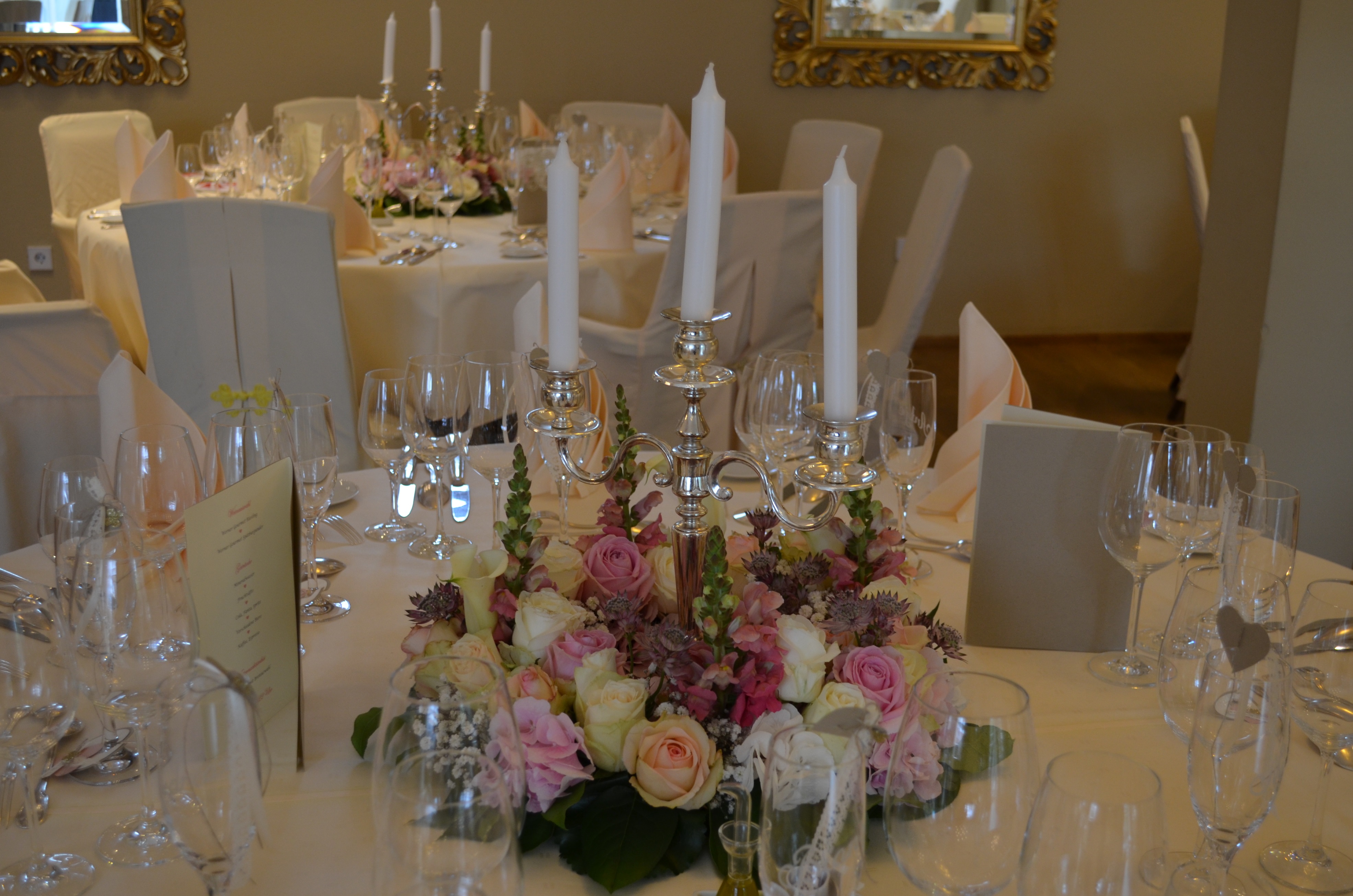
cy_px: 448
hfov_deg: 46.5
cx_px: 676
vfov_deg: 31.8
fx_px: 1575
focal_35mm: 42
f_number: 4.5
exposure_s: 1/60
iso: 400
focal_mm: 28
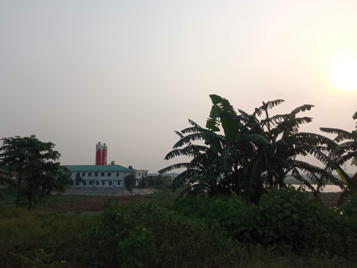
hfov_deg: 65.3
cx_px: 178
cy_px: 134
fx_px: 278
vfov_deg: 51.4
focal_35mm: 27
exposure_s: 1/971
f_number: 2.2
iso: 112
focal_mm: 3.79
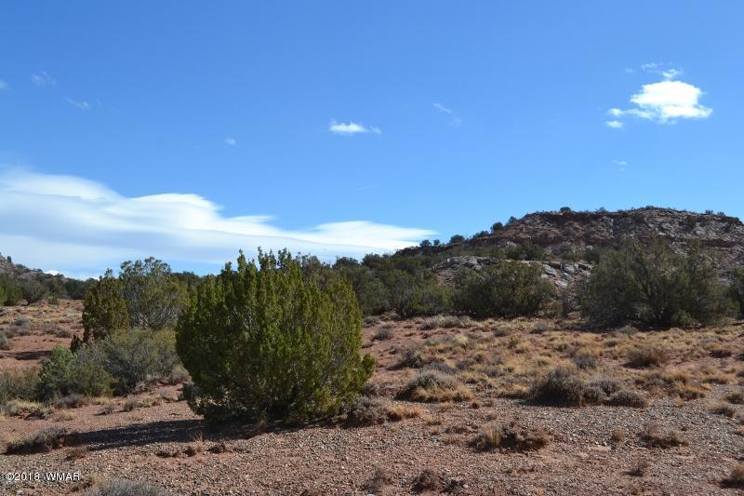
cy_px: 248
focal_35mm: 36
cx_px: 372
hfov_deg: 53.1
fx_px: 744
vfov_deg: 36.9
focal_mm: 24
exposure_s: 1/250
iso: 100
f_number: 8
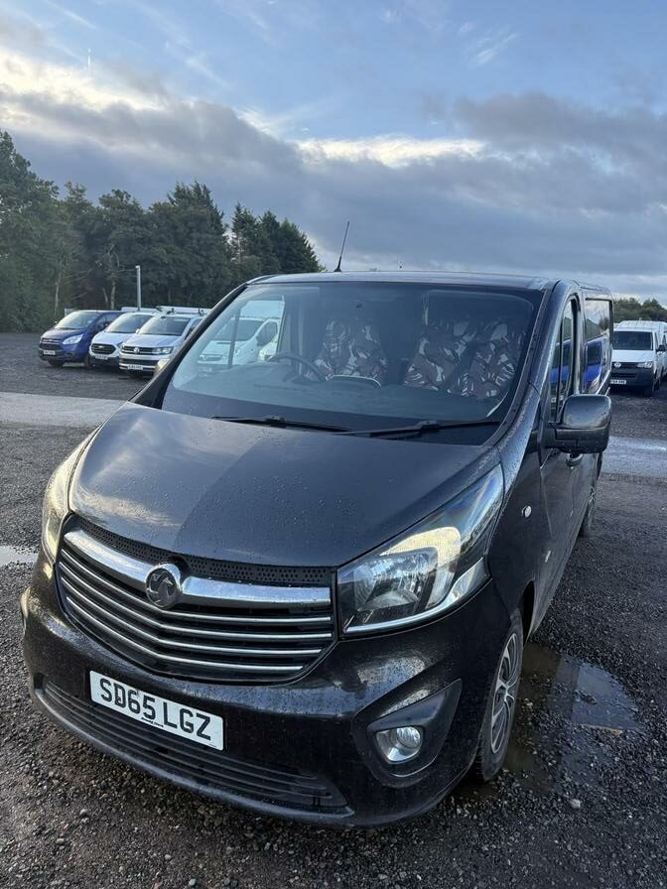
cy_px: 444
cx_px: 334
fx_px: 668
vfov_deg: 67.3
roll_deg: +1.2
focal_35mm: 26
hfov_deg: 53.1
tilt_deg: -6.8
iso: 40
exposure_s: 1/303
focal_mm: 5.96
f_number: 1.6
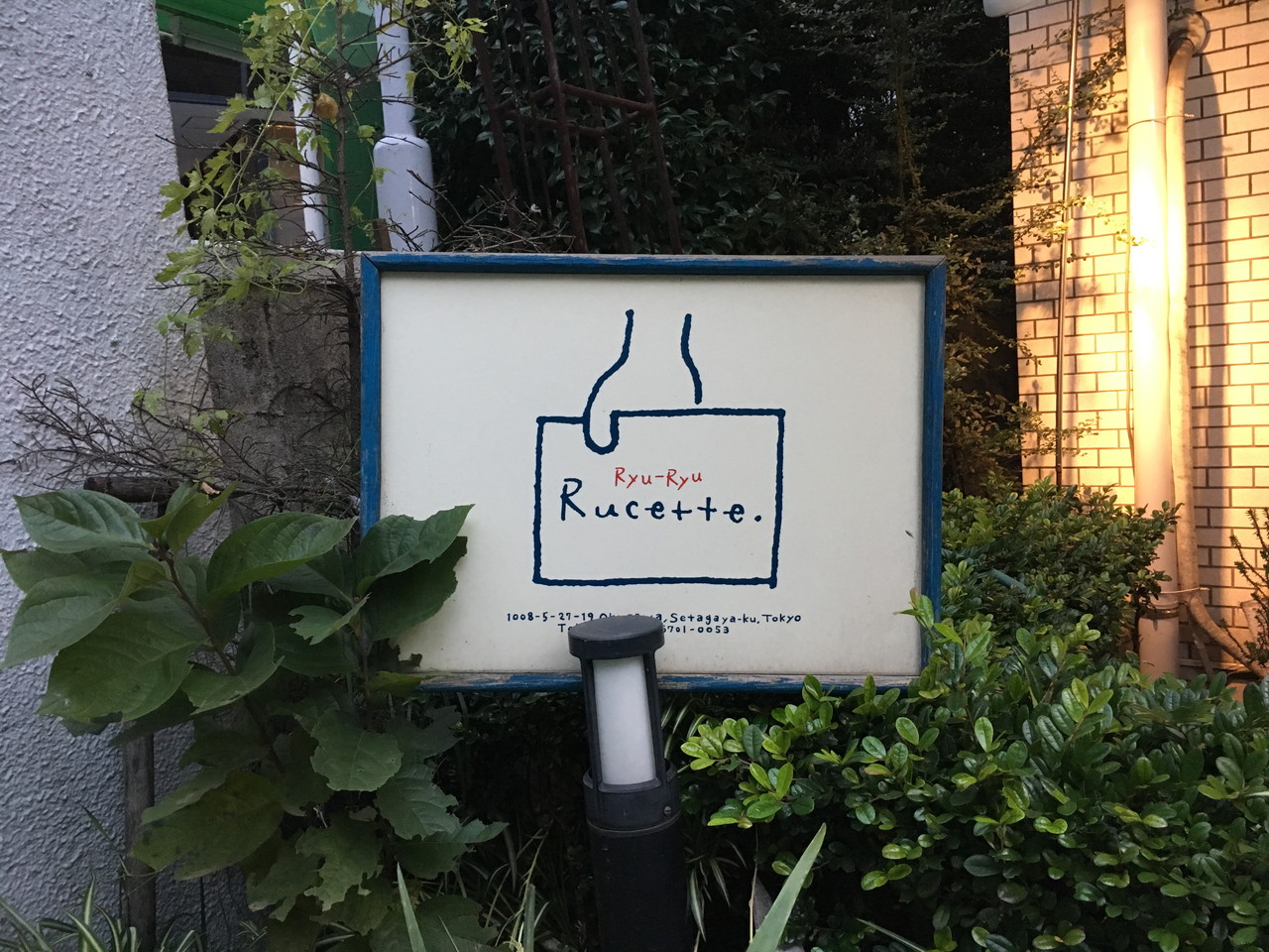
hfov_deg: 61.7
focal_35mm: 29
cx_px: 634
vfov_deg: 48.2
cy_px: 476
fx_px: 1063
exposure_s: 1/30
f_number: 2.2
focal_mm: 4.15
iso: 160
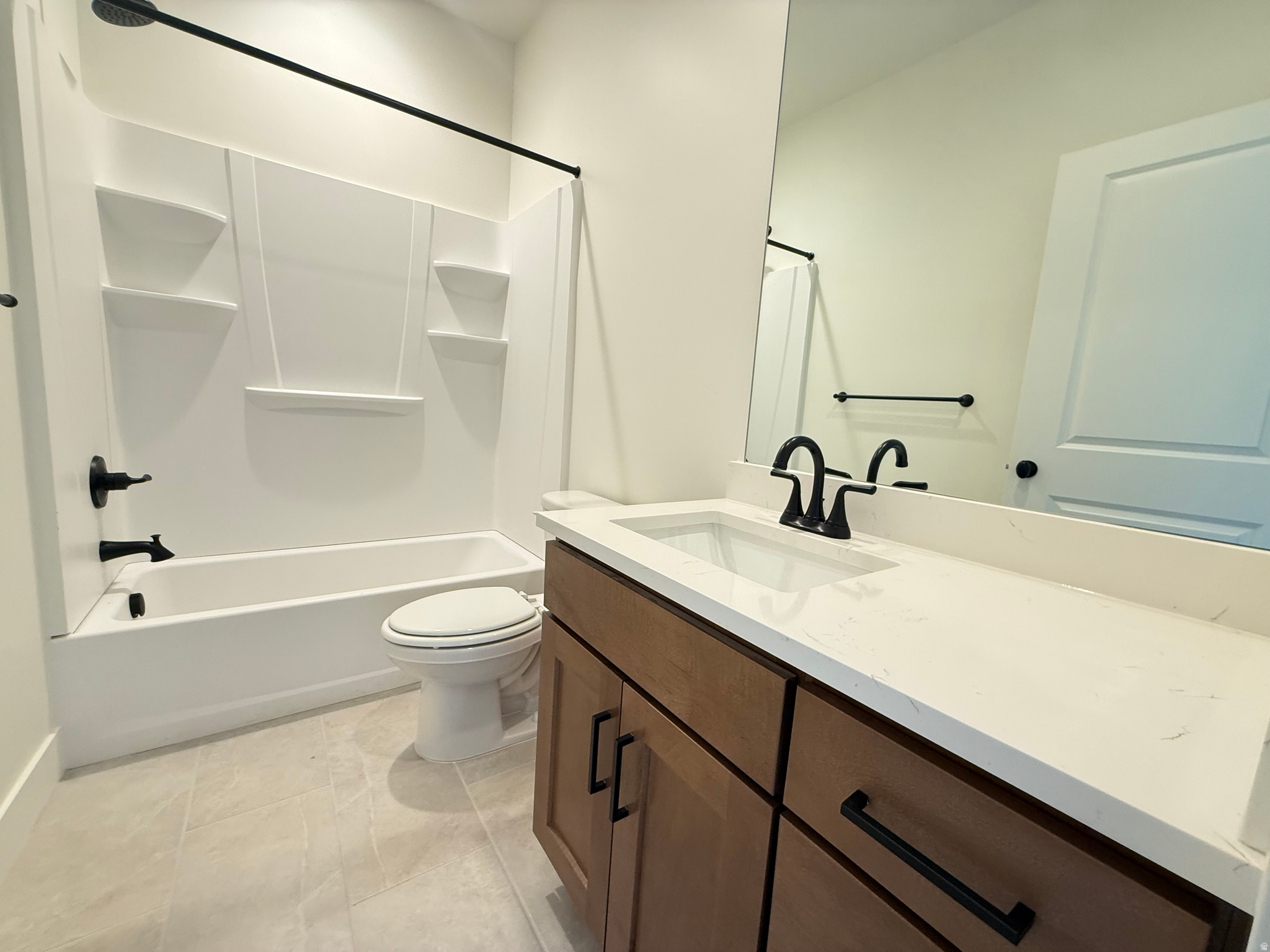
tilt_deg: -7.1
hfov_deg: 102.1
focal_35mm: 14
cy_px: 476
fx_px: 514
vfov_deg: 85.7
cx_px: 635
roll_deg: -3.9
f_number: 2.2
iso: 320
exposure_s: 1/60
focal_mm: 2.22
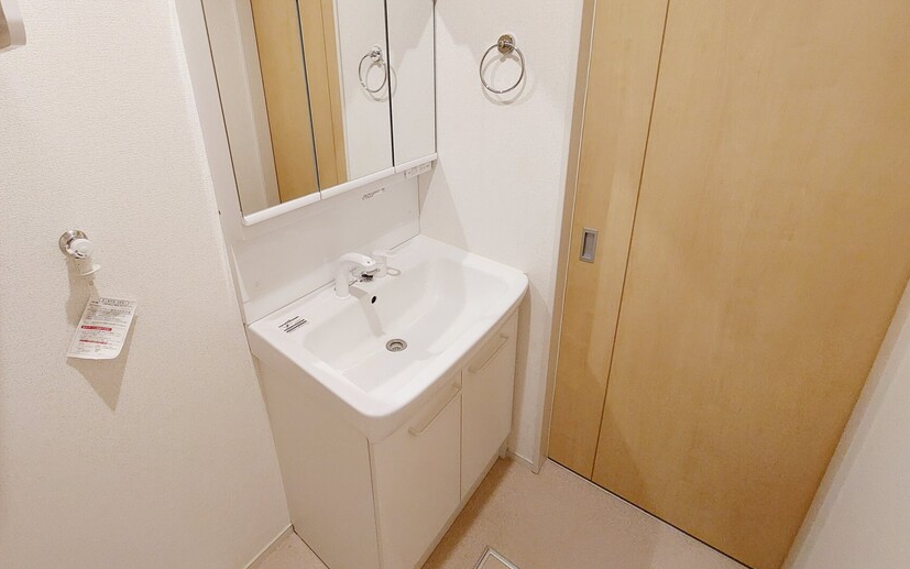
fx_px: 397
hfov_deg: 97.2
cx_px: 393
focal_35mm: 16
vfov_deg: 70.3
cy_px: 218
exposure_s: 1/40
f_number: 2.2
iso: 250
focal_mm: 1.74
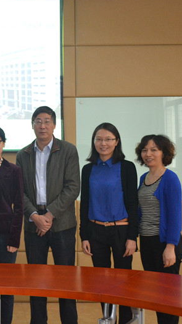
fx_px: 575
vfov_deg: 31.4
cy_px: 161
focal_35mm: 67
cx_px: -43
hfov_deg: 17.1
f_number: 4.5
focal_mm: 28
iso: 2000
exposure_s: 1/60
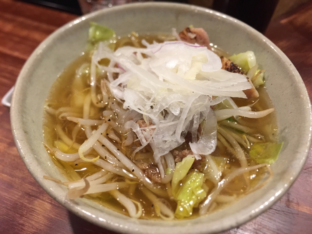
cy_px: 117
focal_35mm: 29
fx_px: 261
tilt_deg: -52.3
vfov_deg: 48.2
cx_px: 156
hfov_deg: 61.7
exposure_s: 1/30
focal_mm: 4.15
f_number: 2.2
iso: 100
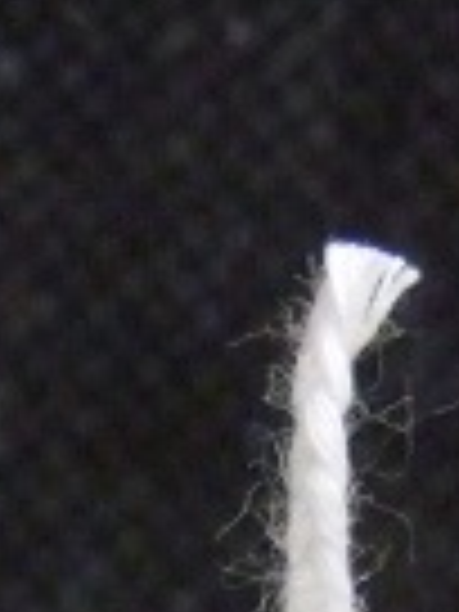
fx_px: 11085
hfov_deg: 2.4
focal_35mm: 627
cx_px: 436
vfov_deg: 3.1
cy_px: 1940
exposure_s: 1/20
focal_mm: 17.9
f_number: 3.5
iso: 800
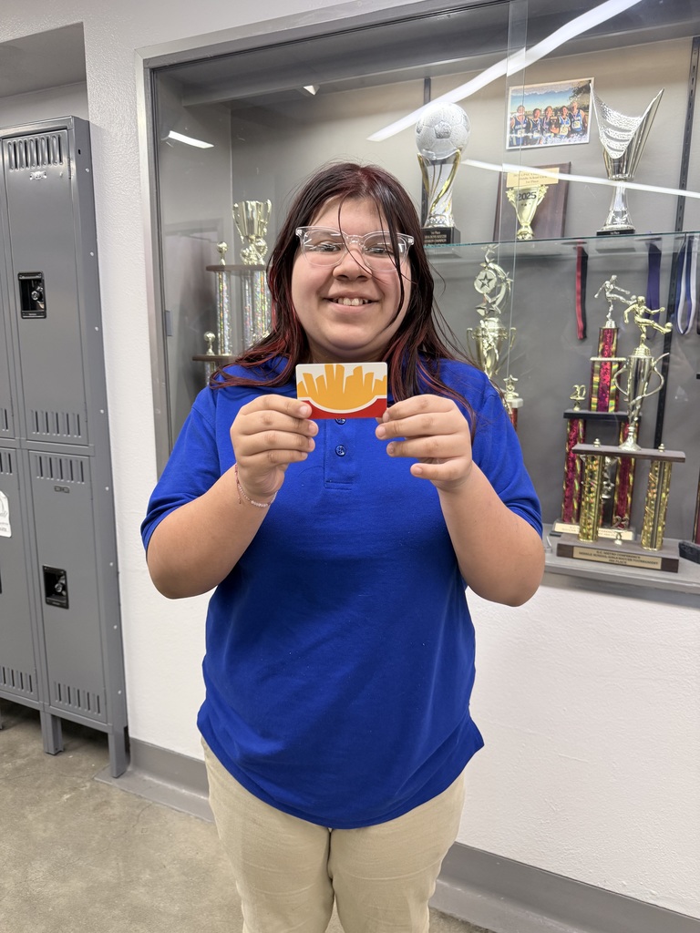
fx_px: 647
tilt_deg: -11.2
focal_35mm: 24
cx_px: 350
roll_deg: -0.9
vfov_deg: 71.6
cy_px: 466
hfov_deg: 56.8
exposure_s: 1/60
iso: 160
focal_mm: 6.76
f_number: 1.78
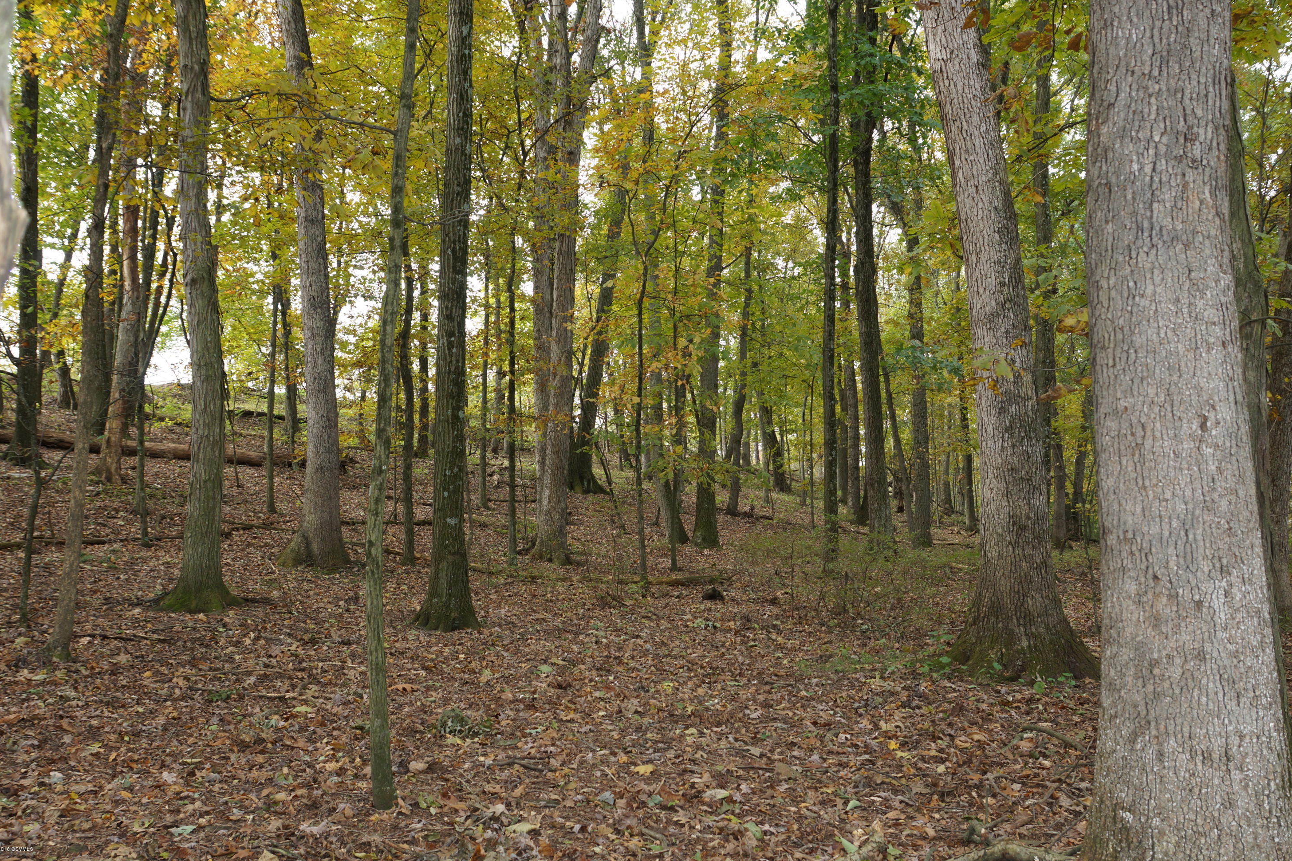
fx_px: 1220
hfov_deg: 55.8
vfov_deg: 38.9
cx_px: 656
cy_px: 433
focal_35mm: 34
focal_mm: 22
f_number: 4
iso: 125
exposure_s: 1/60
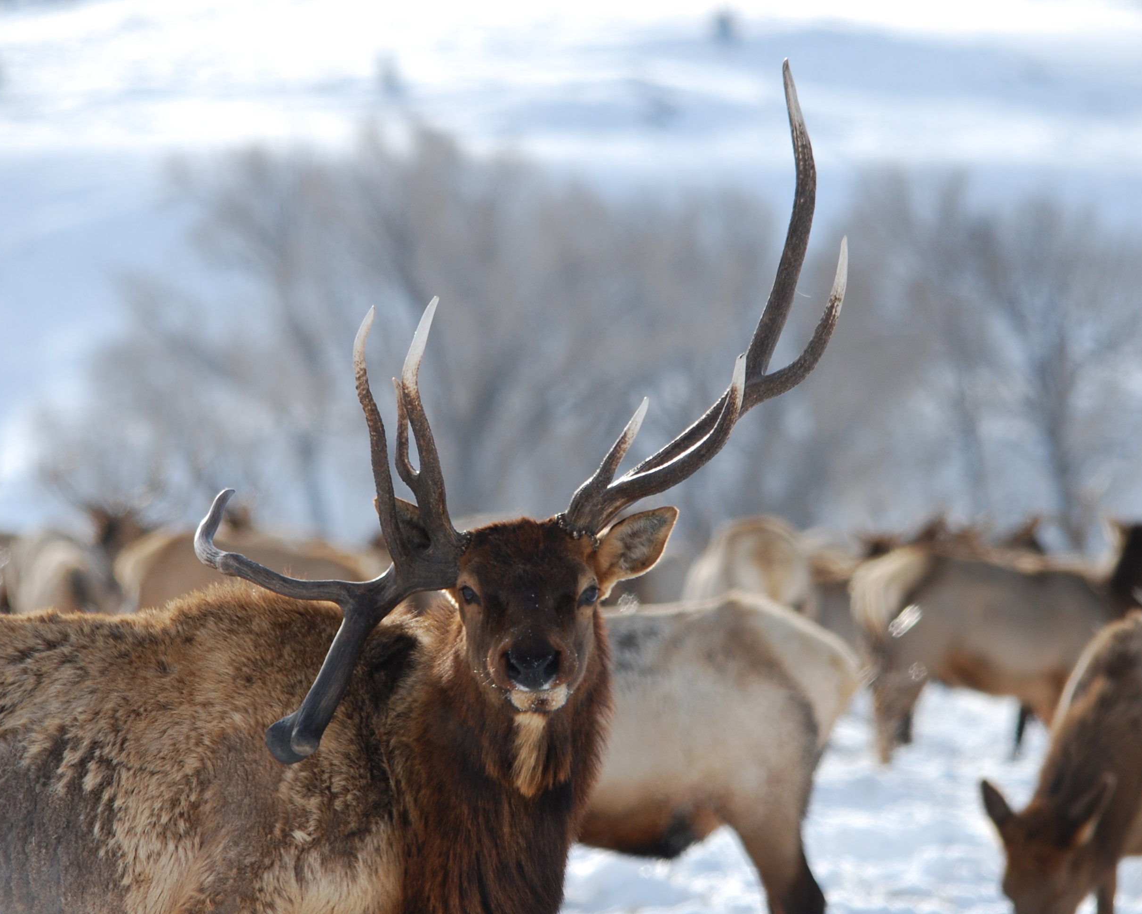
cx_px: 543
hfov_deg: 3.8
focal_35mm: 505
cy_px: 457
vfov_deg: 3.1
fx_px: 17070
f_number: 6.3
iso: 200
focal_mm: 300
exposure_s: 1/500
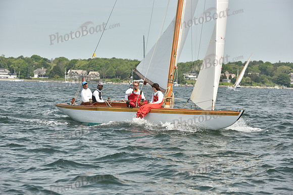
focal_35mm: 145
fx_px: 1180
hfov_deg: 14.2
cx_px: 146
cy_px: 98
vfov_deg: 9.5
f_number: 10
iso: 400
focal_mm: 145
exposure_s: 1/1000
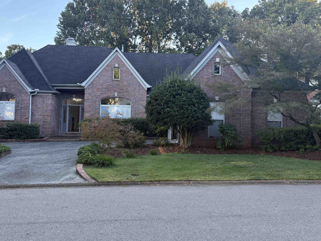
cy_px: 104
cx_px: 152
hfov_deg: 52.6
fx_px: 325
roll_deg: +1.2
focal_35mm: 35
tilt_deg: +3.4
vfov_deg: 40.6
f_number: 1.6
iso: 64
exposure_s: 1/392
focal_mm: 5.96
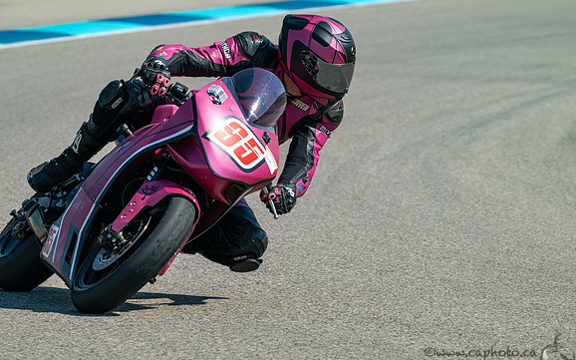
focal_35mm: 389
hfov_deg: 5.4
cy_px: 180
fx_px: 6105
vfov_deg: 3.4
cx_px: 288
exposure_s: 1/1250
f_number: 11
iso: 500
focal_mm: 380
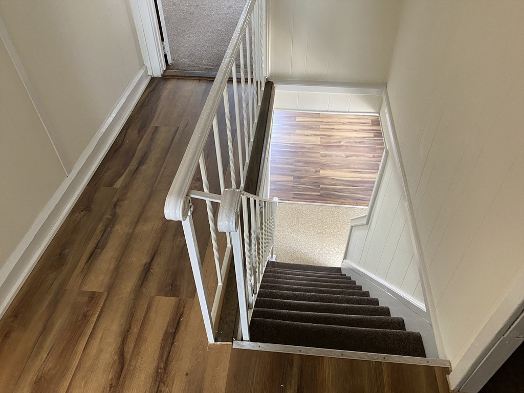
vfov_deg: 53.1
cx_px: 262
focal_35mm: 26
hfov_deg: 67.3
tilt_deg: -45.2
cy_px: 196
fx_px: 394
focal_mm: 4.25
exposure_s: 1/60
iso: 250
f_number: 1.8
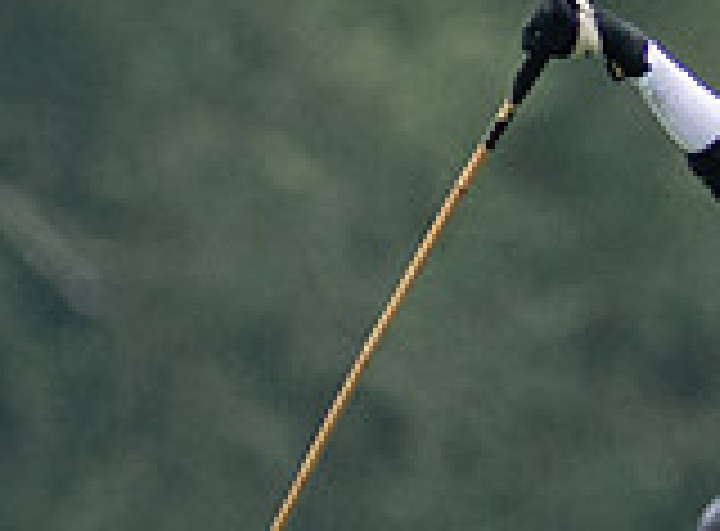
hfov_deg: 0.6
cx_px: 1107
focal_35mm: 3595
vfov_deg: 0.4
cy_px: 558
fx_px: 74328
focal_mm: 300
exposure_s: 1/4000
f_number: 2.8
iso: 400
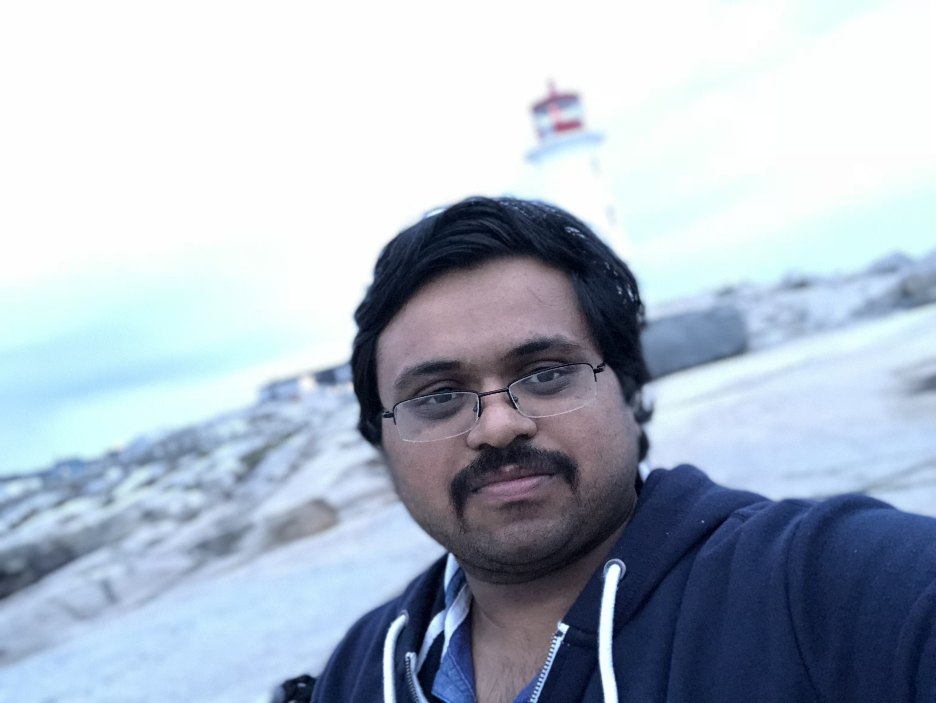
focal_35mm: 32
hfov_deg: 56.8
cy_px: 352
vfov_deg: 44.2
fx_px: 866
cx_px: 468
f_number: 2.2
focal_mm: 2.87
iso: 250
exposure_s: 1/15
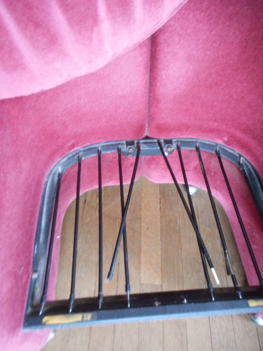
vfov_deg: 69.4
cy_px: 176
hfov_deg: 54.9
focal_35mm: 25
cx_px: 132
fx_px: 253
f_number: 3.7
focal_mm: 4.5
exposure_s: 1/5
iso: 800
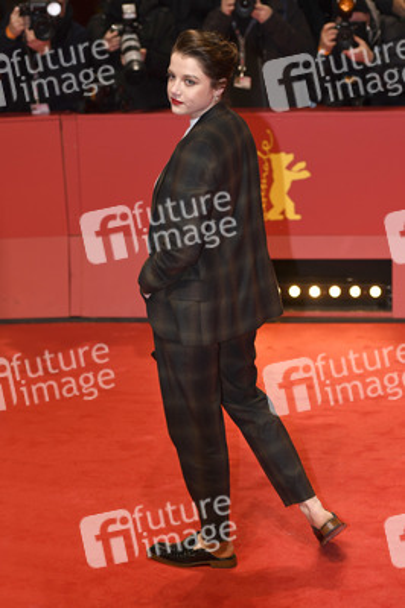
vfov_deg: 28.9
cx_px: 202
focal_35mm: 70
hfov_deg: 19.4
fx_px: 1183
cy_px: 304
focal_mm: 70
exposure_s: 1/400
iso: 800
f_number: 3.5
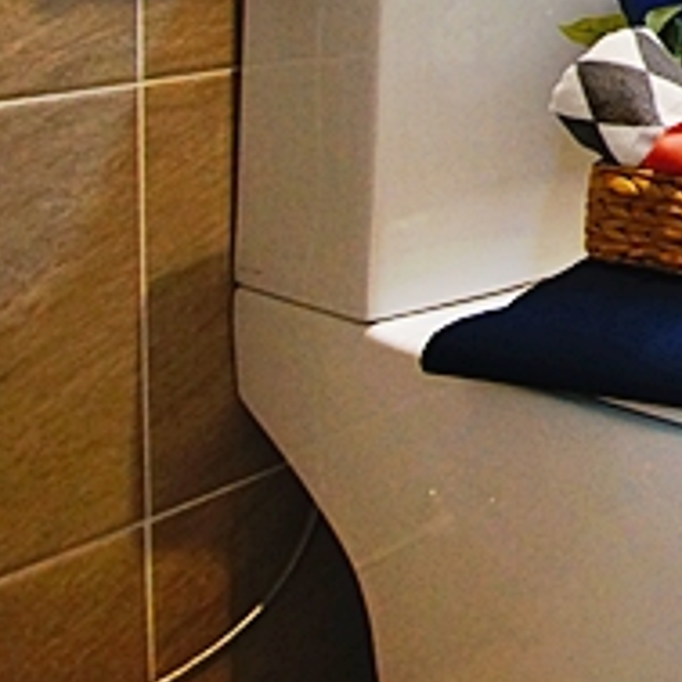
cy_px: -173
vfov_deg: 27.2
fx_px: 1204
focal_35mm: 54
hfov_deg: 21.0
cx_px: 1238
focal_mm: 10
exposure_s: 1/100
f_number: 3.5
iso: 800
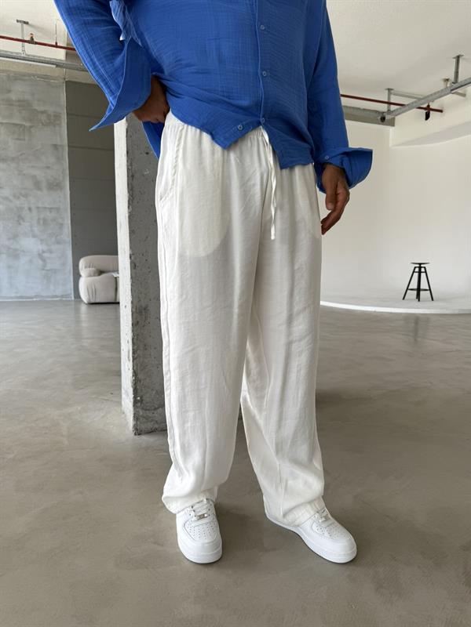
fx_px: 435
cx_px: 236
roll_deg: -1.8
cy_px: 314
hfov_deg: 56.8
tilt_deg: -7.5
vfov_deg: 71.6
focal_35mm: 24
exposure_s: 1/140
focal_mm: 6.76
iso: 50
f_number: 1.78
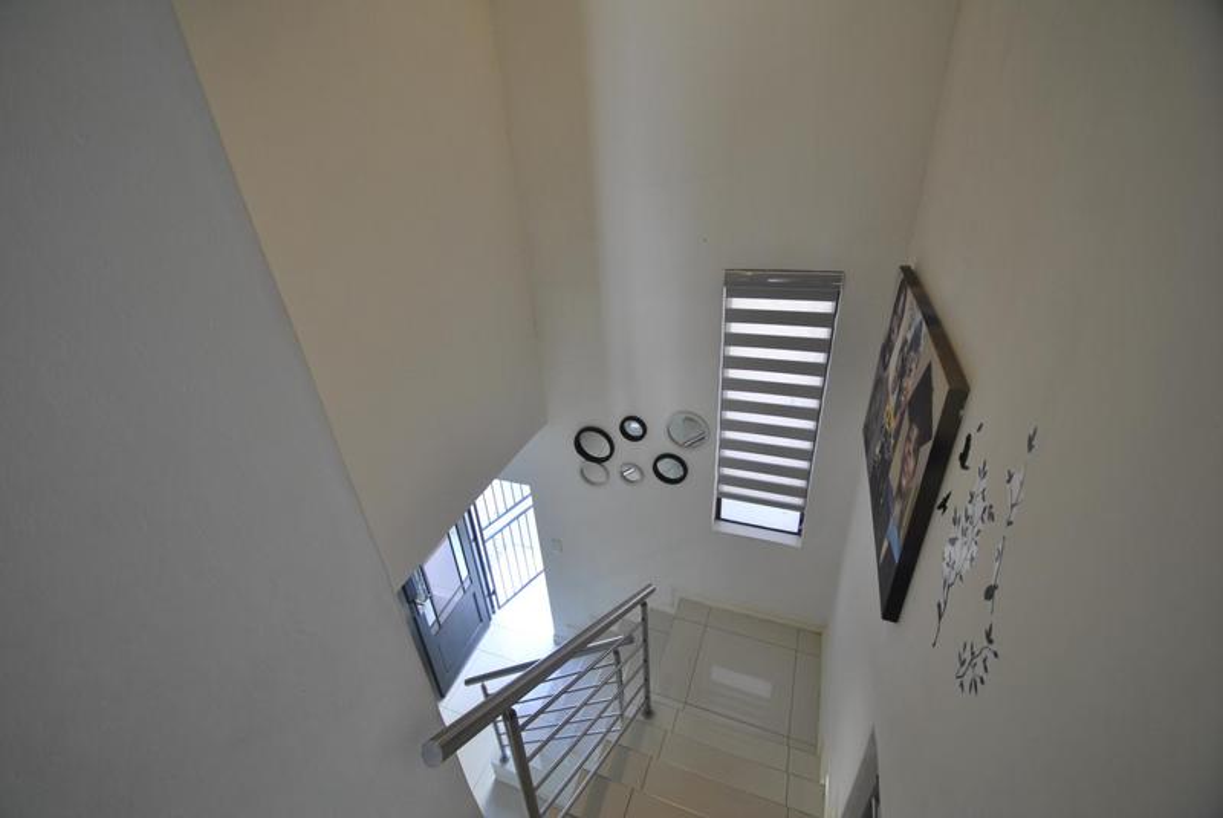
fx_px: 510
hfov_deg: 100.3
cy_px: 409
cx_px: 612
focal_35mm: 15
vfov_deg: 77.4
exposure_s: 1/50
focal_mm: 10
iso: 200
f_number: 3.5
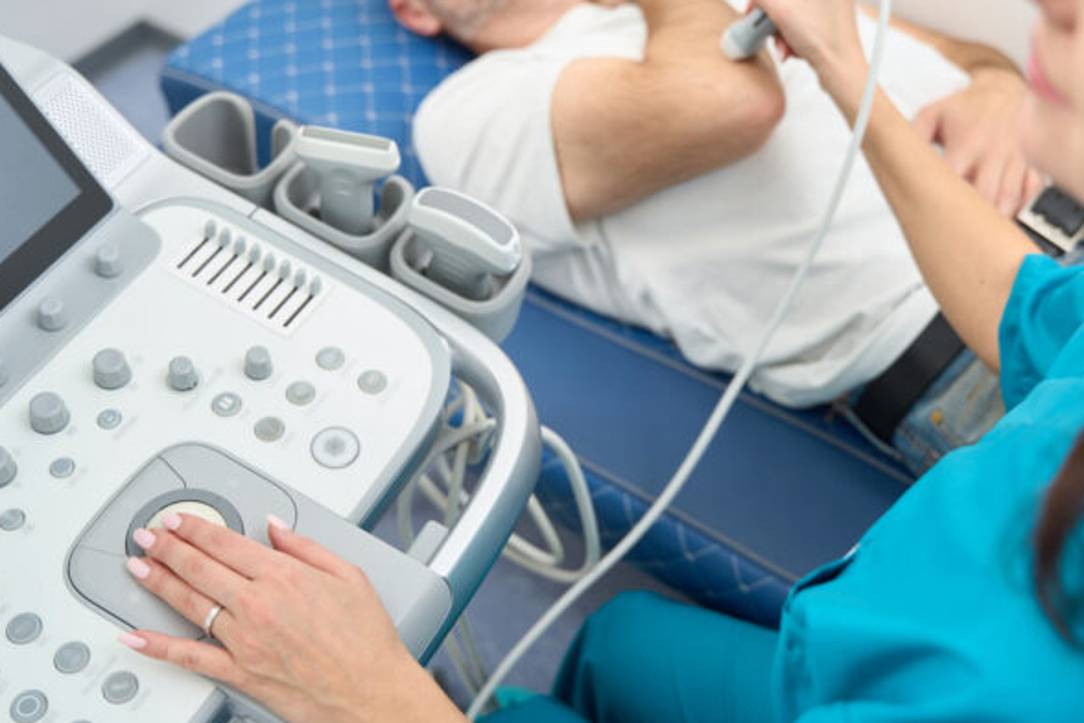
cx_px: 640
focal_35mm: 47
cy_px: 299
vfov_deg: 28.6
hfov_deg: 41.8
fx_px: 1415
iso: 100
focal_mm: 36
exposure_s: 1/250
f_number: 2.8
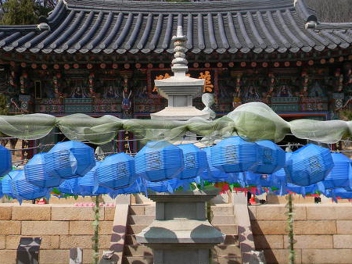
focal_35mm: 56
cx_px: 182
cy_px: 103
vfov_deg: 26.1
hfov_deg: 34.3
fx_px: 570
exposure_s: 1/850
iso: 80
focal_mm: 6.4
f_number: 3.7
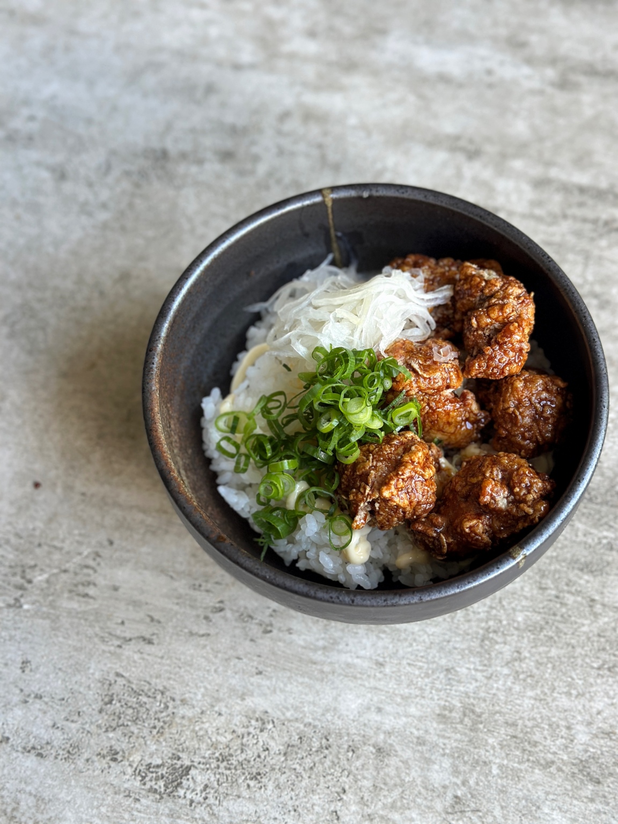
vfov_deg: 39.7
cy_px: 412
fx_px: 1143
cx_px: 309
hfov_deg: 30.3
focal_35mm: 48
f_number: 1.78
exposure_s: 1/149
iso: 125
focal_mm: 6.86
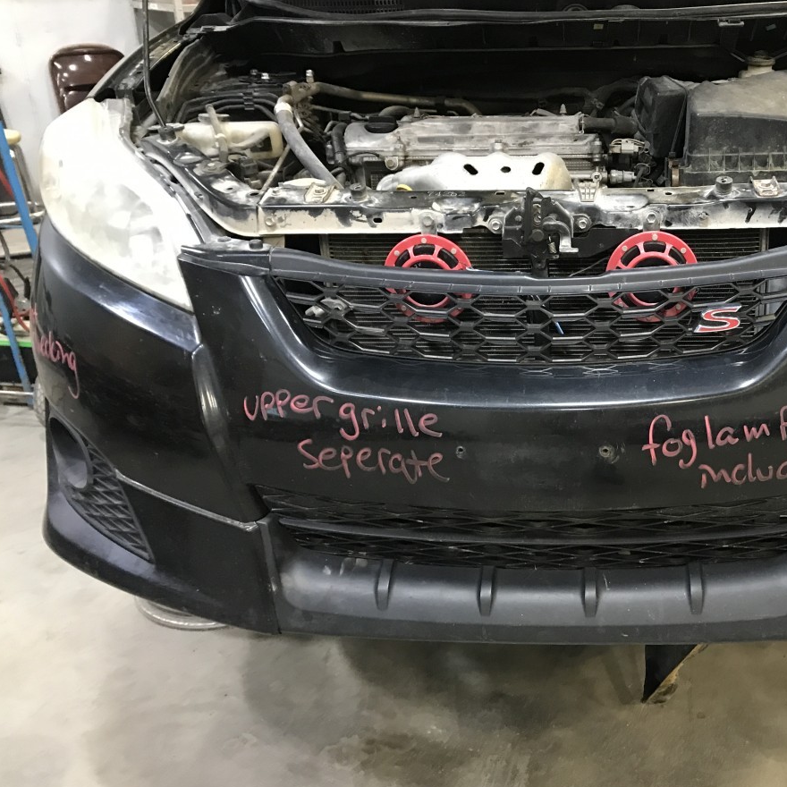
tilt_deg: -27.0
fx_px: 926
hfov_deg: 45.0
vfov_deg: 46.0
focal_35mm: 36
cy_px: 413
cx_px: 554
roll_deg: +1.1
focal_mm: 3.99
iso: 100
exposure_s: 1/13
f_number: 1.8
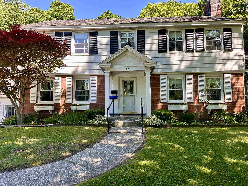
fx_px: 172
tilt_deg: +5.0
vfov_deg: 56.8
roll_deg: +0.0
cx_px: 124
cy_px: 93
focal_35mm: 24
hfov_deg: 71.6
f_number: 1.78
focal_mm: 6.86
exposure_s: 1/587
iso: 80
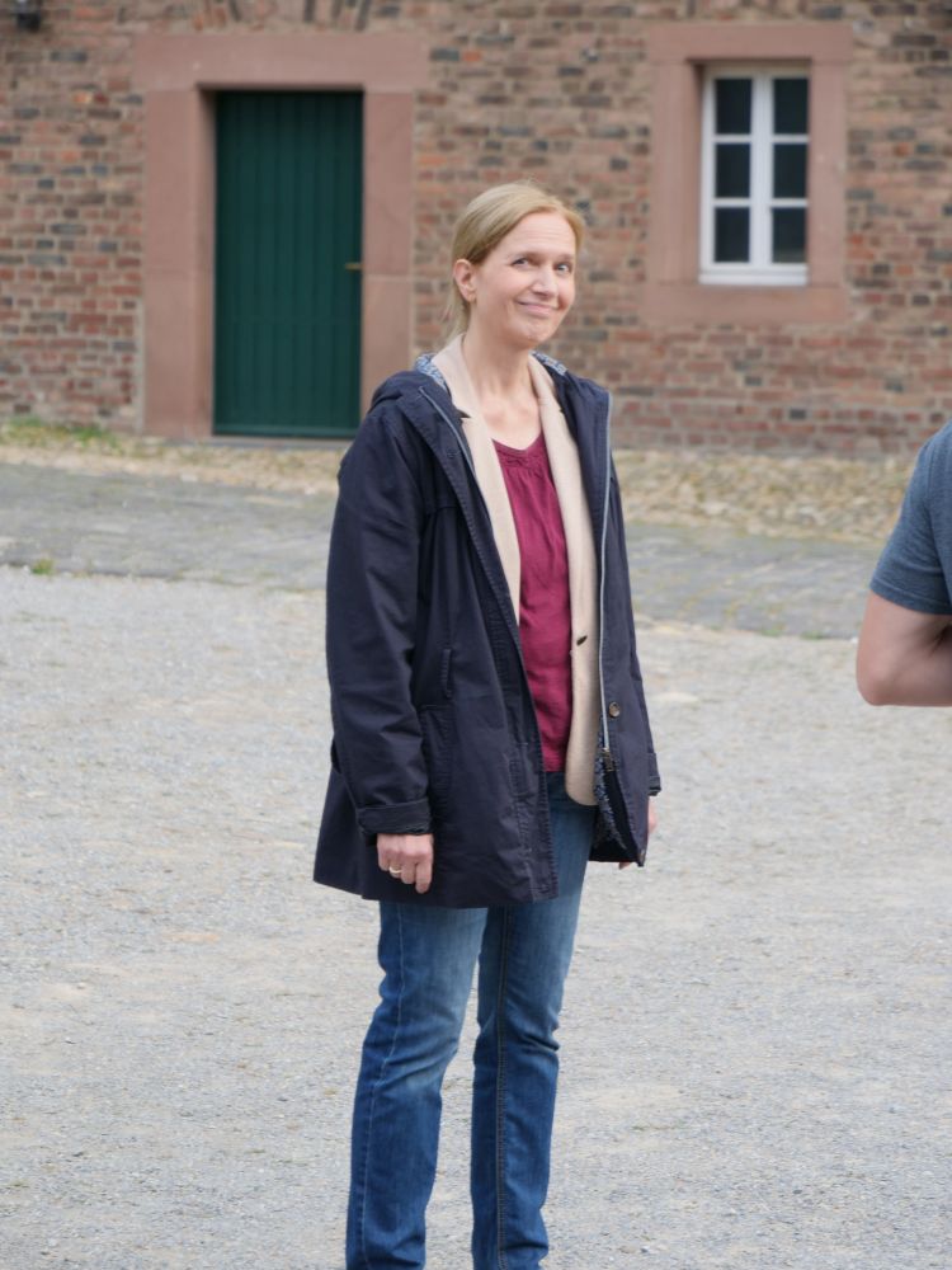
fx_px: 4400
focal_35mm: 120
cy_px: 635
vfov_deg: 16.4
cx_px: 476
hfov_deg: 12.3
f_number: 4
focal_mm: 60
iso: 200
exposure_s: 1/160
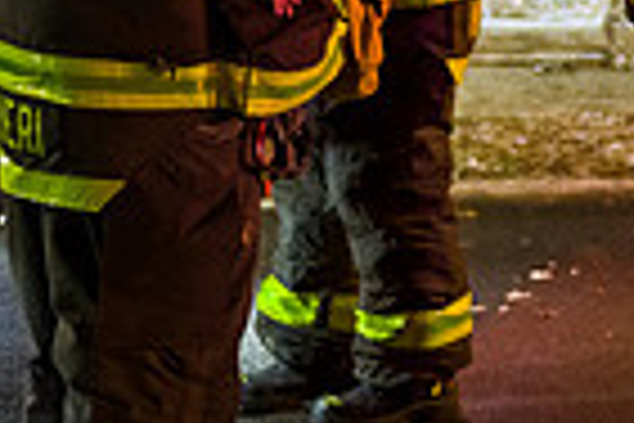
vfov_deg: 6.9
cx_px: 980
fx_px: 3469
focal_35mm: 197
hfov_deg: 10.1
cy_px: -200
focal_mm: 48
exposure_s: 1/125
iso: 1600
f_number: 3.2
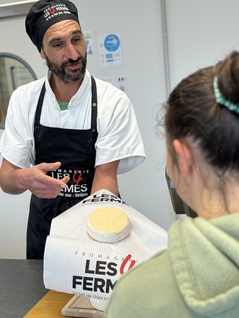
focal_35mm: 48
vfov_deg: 39.7
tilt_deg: -8.4
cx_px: 120
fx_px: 442
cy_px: 159
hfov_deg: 30.3
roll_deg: +4.8
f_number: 1.78
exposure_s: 1/100
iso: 64
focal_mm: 6.86
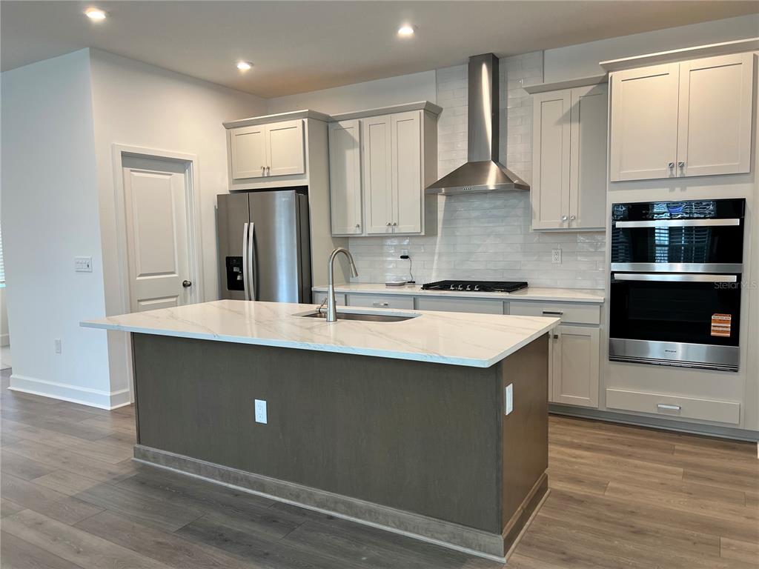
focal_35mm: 26
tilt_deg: -6.2
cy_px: 284
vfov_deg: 53.1
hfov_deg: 67.3
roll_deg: +0.8
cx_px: 380
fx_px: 570
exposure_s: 1/120
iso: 100
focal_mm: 5.7
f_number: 1.5
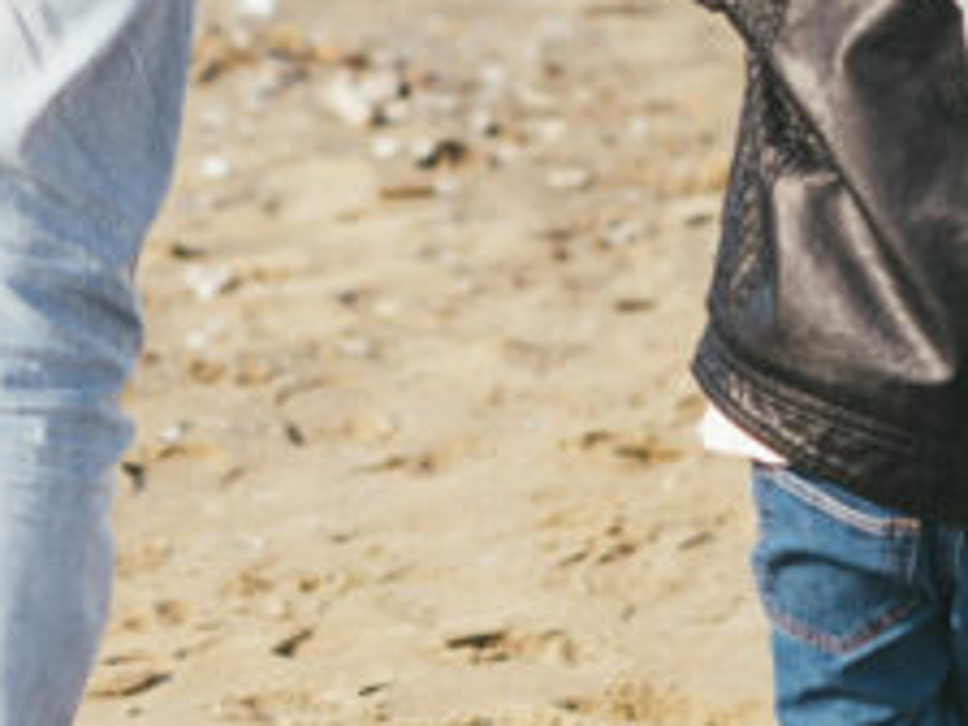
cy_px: 143
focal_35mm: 220
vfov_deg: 6.7
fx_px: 6152
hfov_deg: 8.9
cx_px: -22
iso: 100
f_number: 2.5
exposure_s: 1/2500
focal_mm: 50
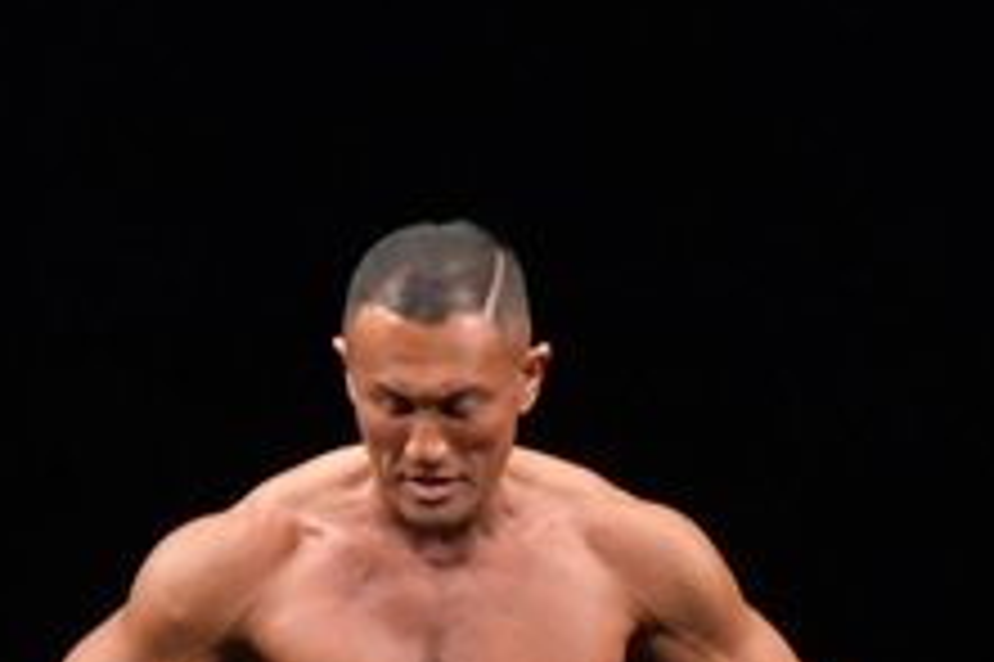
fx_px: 26155
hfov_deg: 2.2
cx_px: 25
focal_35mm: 948
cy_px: 1135
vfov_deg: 1.4
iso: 3200
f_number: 5.6
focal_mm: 180
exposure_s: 1/400
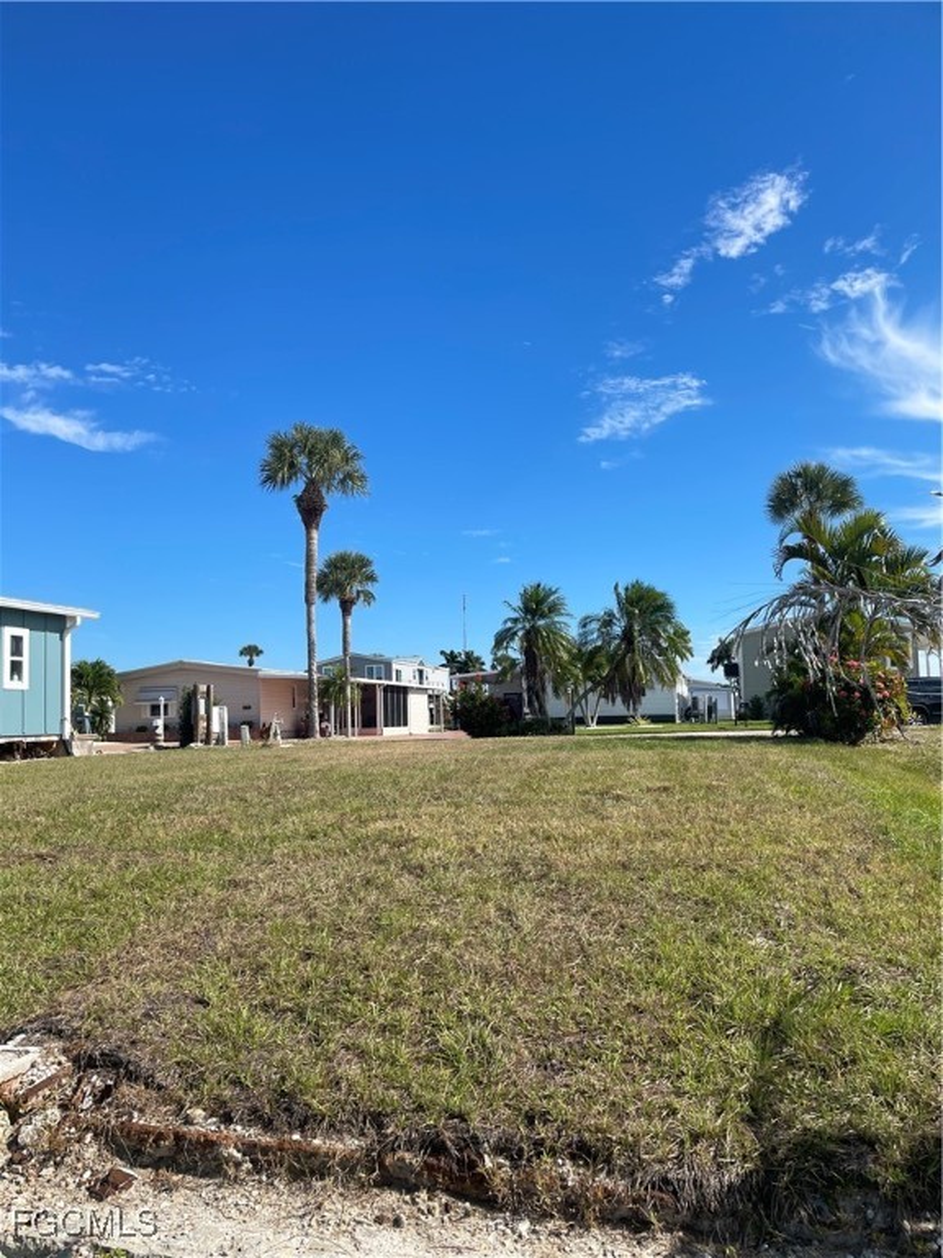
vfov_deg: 67.3
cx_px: 472
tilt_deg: +5.8
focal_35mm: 26
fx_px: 944
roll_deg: +1.9
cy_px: 629
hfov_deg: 53.1
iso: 32
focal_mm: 4.2
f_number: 1.6
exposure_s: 1/4132
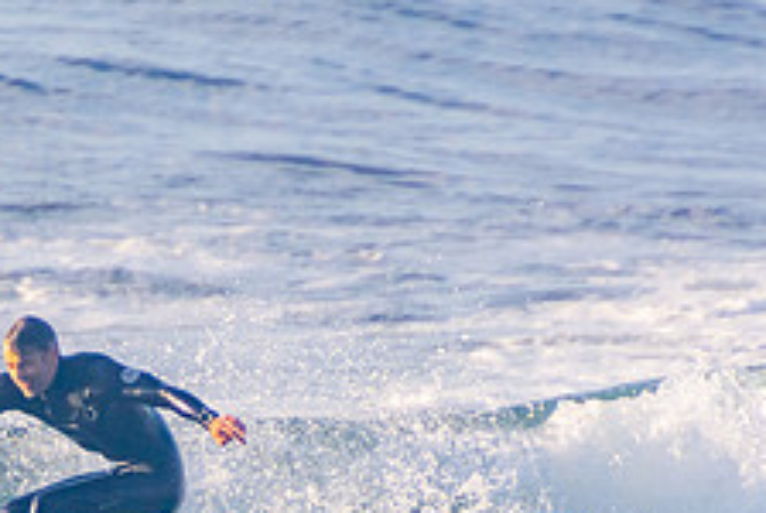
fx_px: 34238
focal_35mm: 1607
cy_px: 621
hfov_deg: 1.3
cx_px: 92
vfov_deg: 0.9
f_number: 5.6
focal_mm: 400
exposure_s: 1/1250
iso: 450
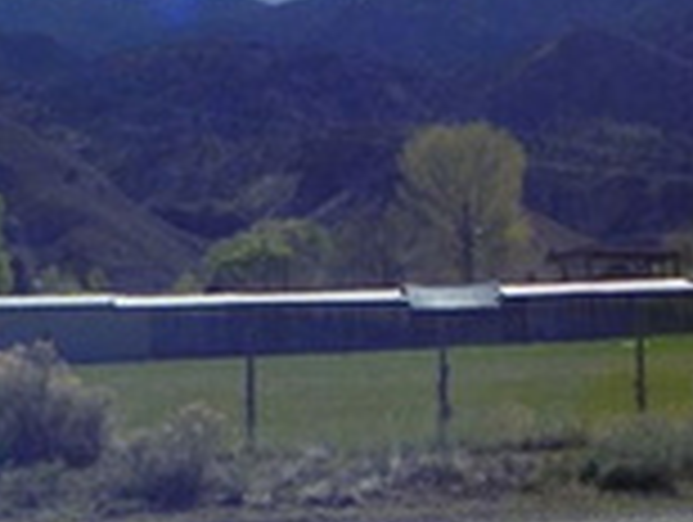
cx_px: 126
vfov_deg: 13.7
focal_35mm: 108
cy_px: 153
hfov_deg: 18.0
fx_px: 2165
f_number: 6.3
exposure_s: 1/800
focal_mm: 4.6
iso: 64
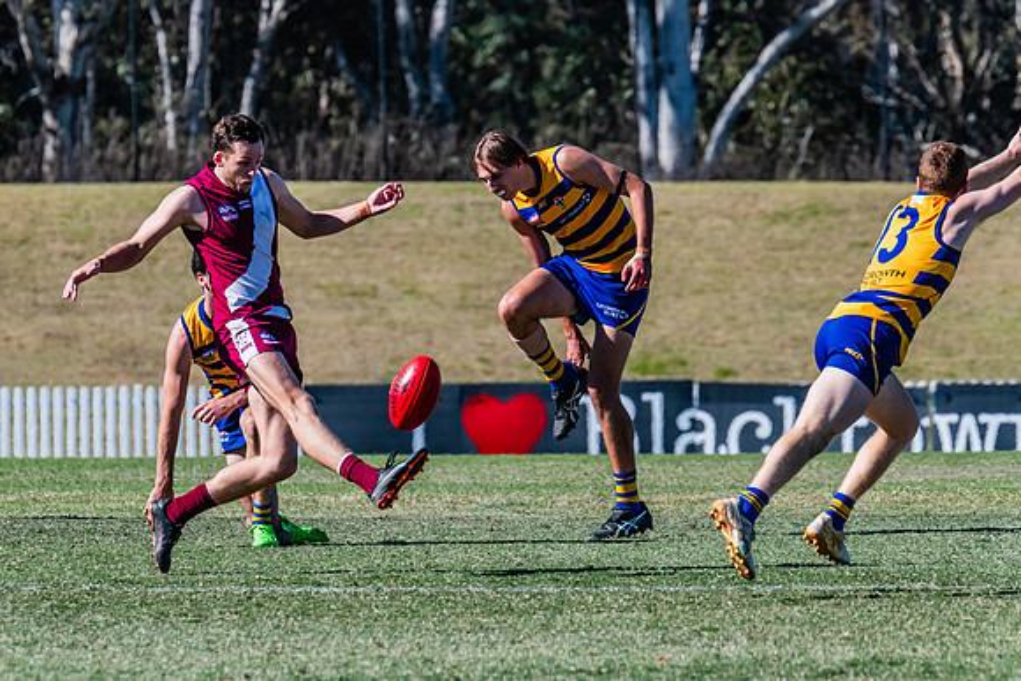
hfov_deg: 3.9
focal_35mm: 523
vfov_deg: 2.6
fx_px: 14838
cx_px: 385
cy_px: 344
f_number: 10
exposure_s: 1/1600
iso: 800
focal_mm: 420
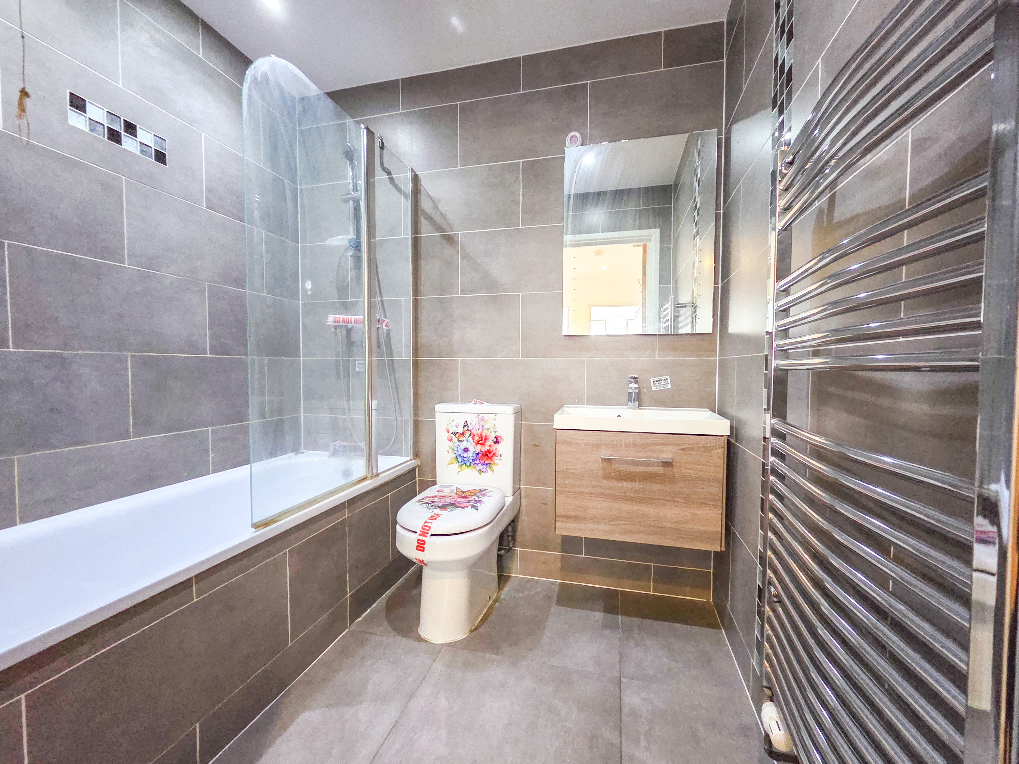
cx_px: 510
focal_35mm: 13
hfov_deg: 106.2
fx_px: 383
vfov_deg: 89.9
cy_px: 382
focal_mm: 2.2
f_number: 2.2
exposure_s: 1/35
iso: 1250
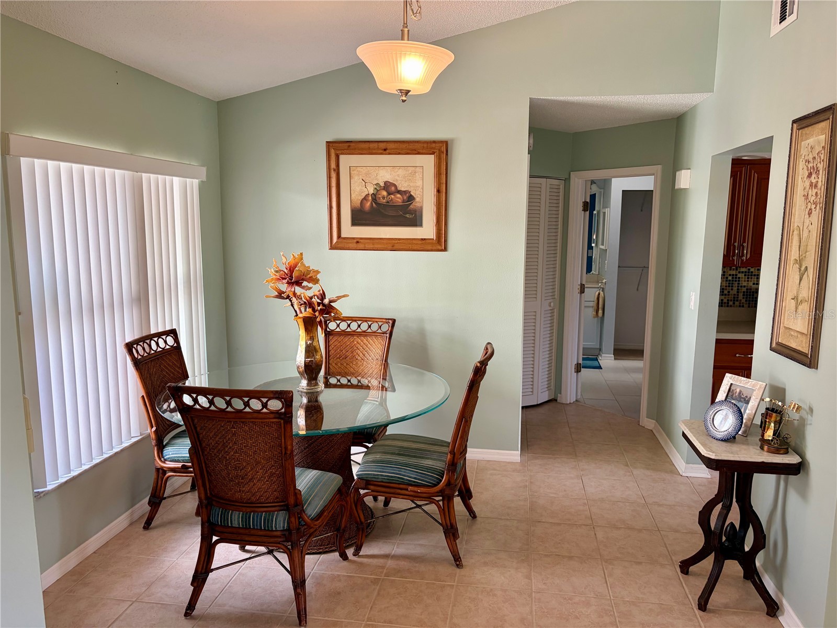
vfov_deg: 53.1
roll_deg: -0.3
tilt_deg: -8.5
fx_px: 629
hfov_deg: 67.3
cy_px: 314
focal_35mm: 26
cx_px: 418
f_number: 1.6
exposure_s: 1/60
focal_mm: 5.96
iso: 100
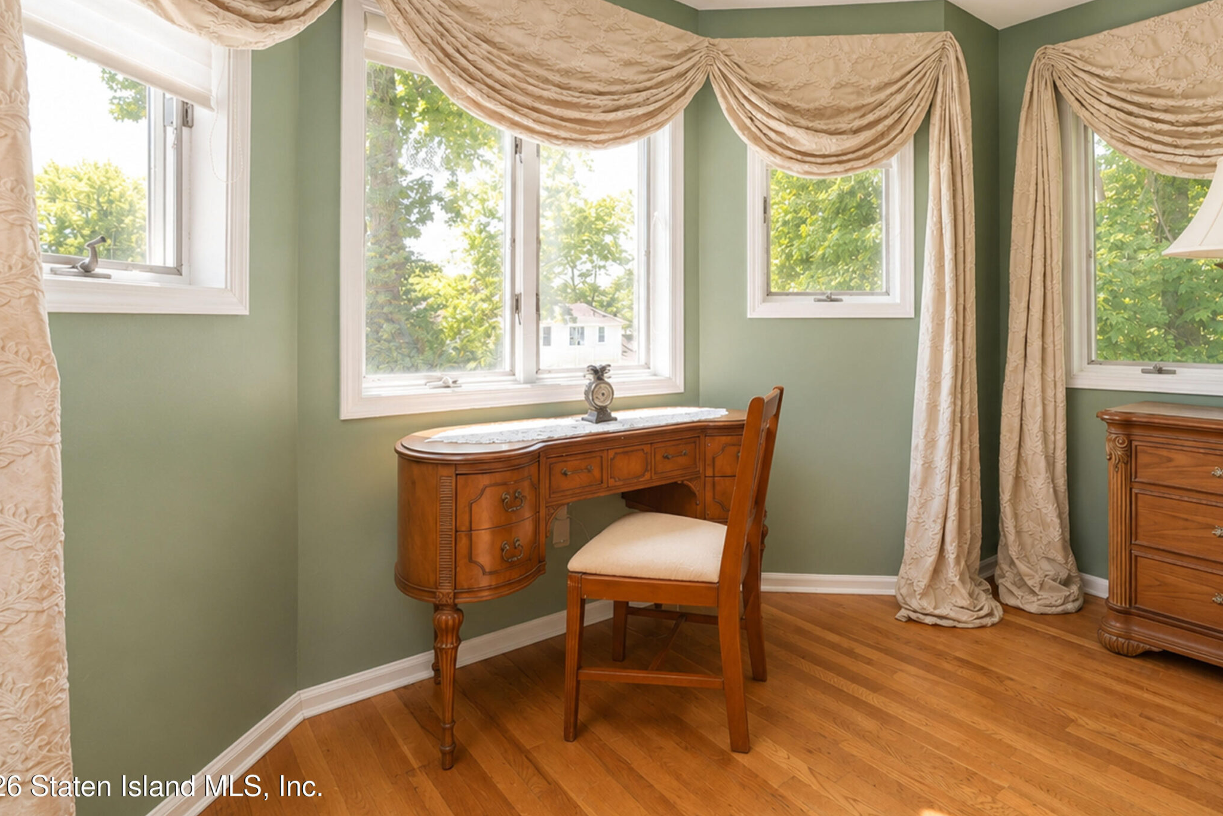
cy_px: 323
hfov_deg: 83.4
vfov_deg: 61.4
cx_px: 699
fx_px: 679
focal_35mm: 20
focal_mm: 16
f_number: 4.5
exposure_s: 1/40
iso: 64
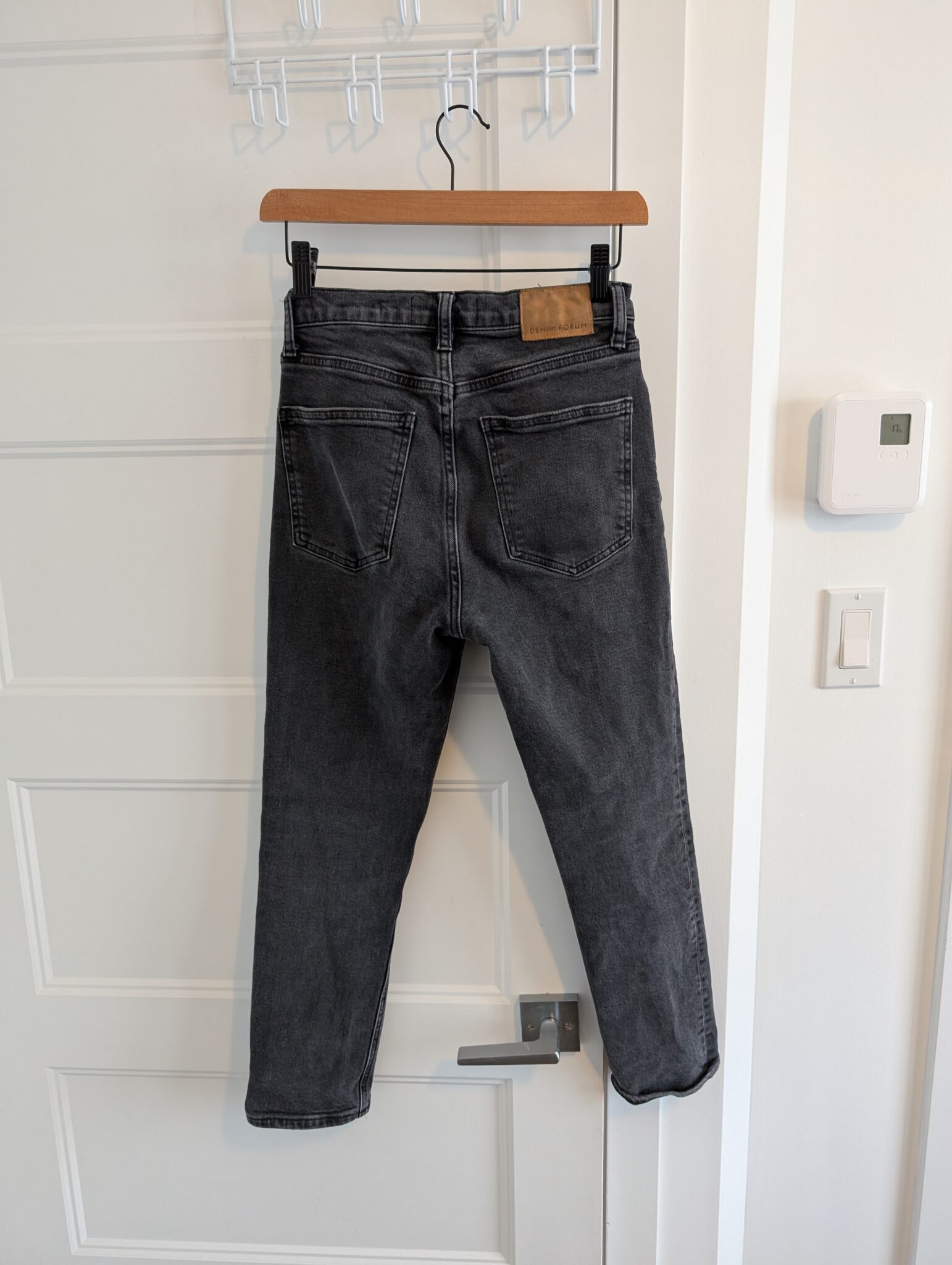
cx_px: 476
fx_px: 878
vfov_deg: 71.5
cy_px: 632
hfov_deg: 56.9
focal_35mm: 24
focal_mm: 6.9
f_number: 1.68
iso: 278
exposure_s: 1/120
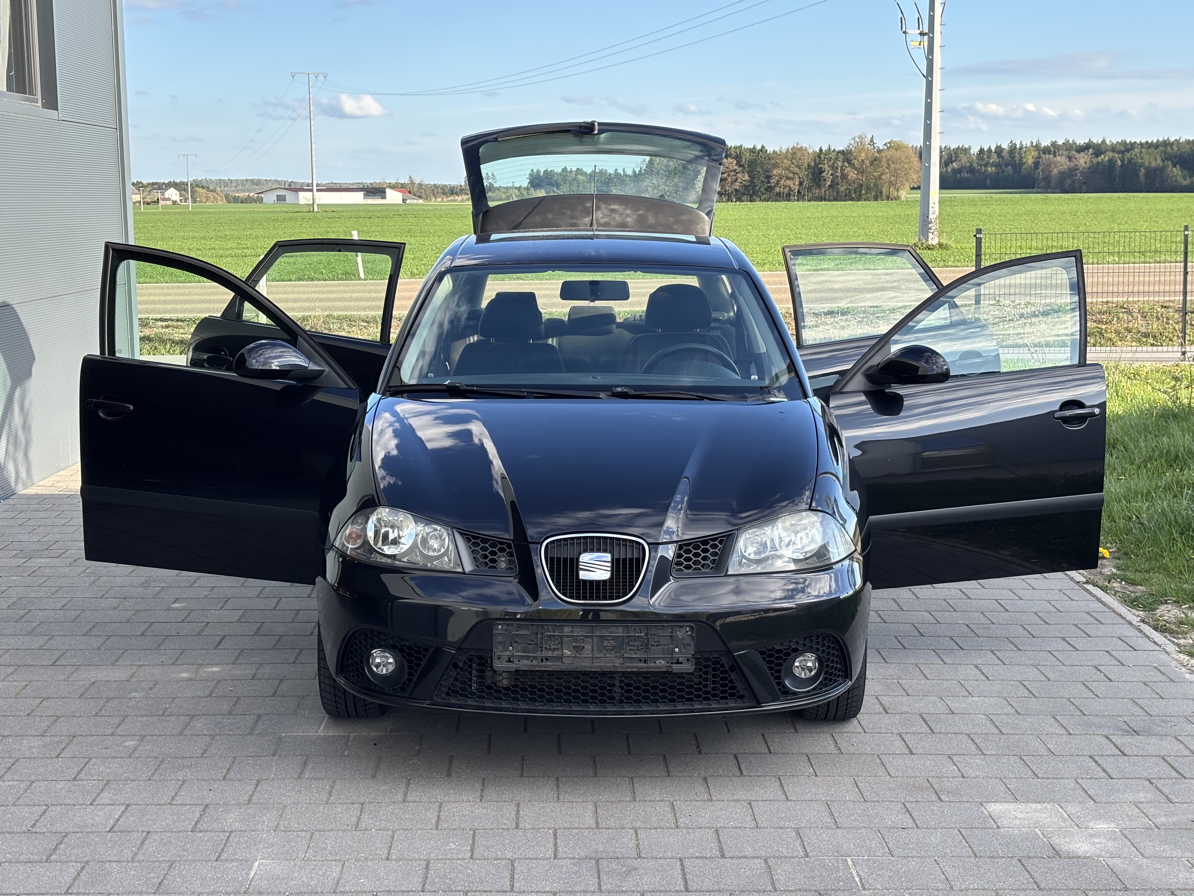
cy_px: 448
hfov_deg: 36.8
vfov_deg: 28.0
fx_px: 1794
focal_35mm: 52
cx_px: 597
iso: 32
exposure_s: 1/597
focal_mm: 5.96
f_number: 1.6
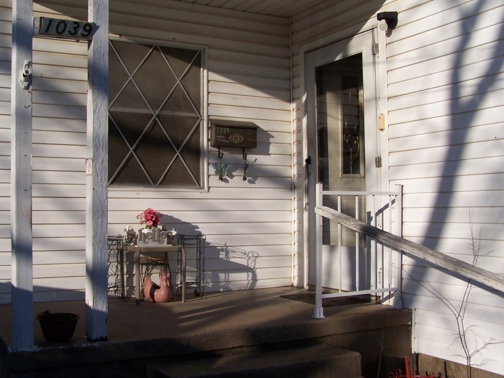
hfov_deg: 44.8
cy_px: 172
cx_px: 235
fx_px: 612
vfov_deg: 34.3
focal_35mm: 42
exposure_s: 1/640
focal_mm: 6.3
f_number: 5.6
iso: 80
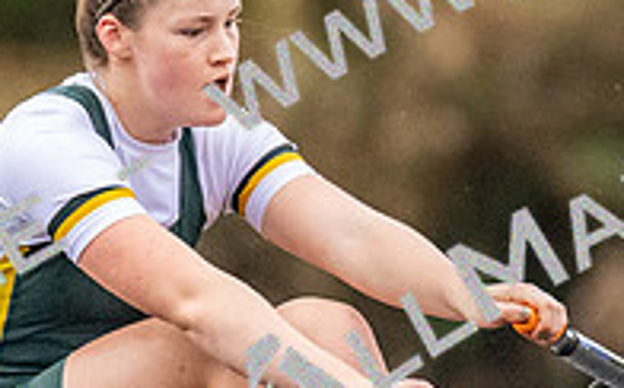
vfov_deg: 0.5
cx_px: -29
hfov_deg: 0.8
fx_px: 46152
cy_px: 184
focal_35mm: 2717
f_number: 4
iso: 5000
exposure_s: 1/2500
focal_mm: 600
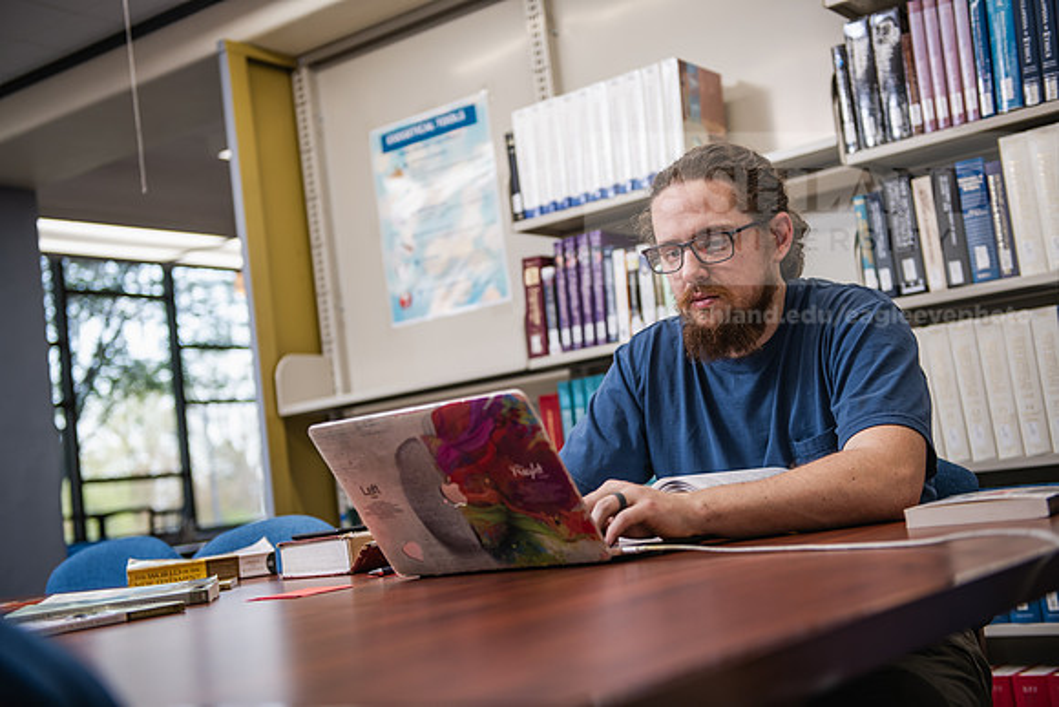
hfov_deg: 41.1
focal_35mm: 48
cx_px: 530
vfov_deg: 28.1
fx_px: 1412
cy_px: 354
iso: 400
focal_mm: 48
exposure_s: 1/200
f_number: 2.8
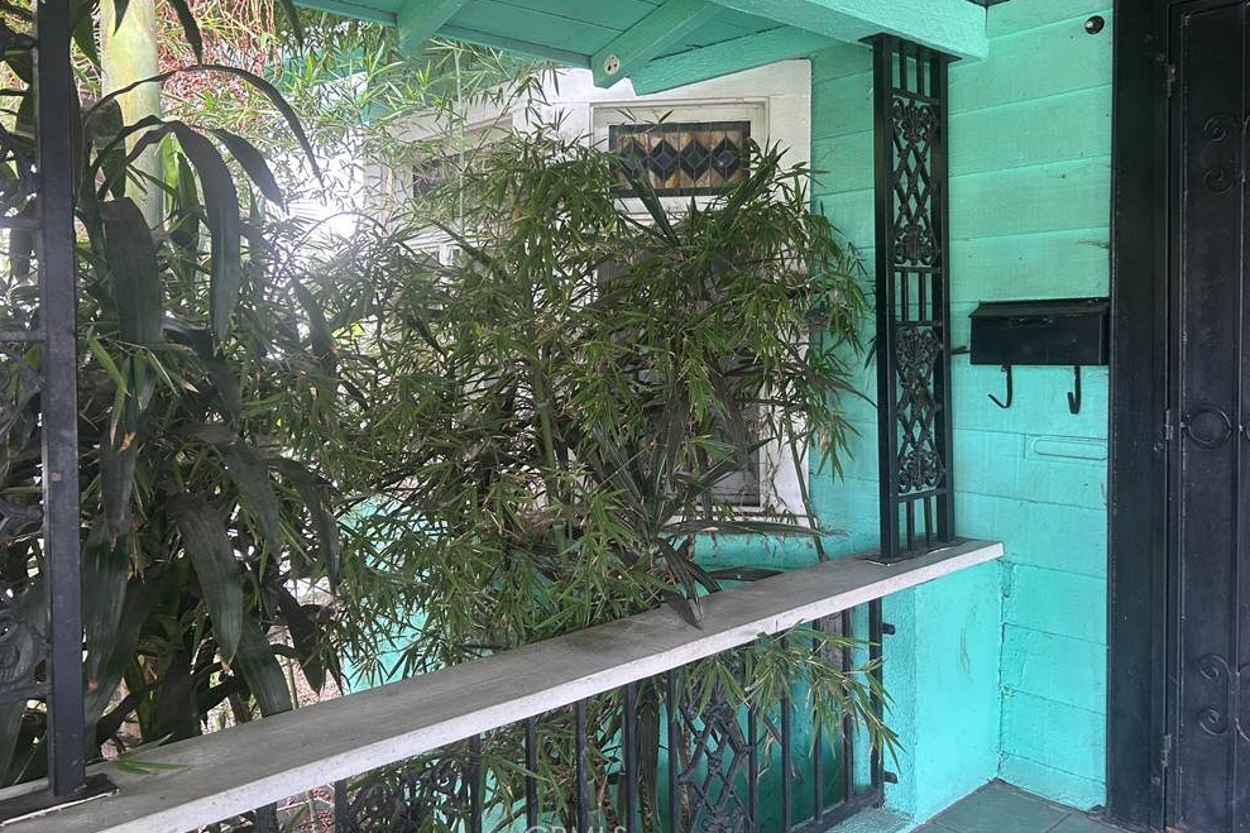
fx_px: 972
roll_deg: -0.1
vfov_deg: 46.3
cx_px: 633
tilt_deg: -1.1
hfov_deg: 65.5
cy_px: 370
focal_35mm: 28
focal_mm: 5.7
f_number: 1.5
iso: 125
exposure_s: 1/60
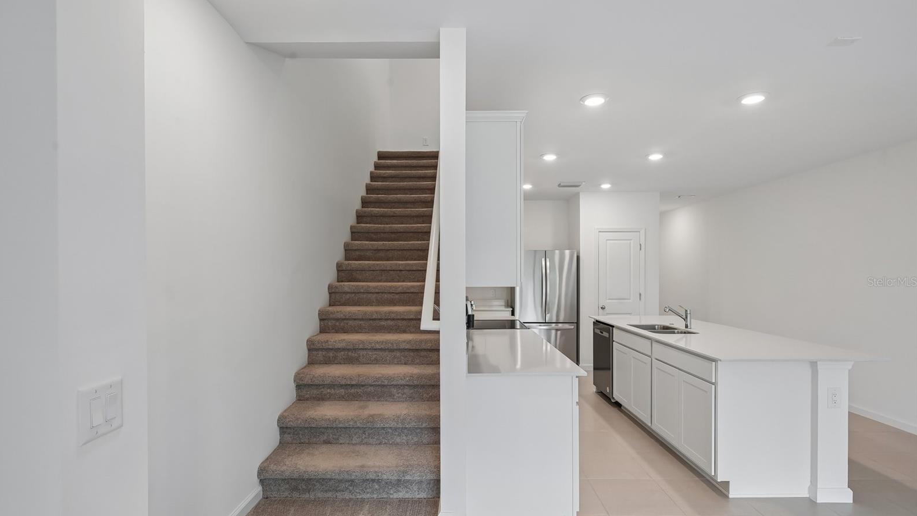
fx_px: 426
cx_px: 454
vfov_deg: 62.2
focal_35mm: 18
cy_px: 282
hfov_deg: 94.2
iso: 400
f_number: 8
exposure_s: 1/25
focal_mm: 16.5
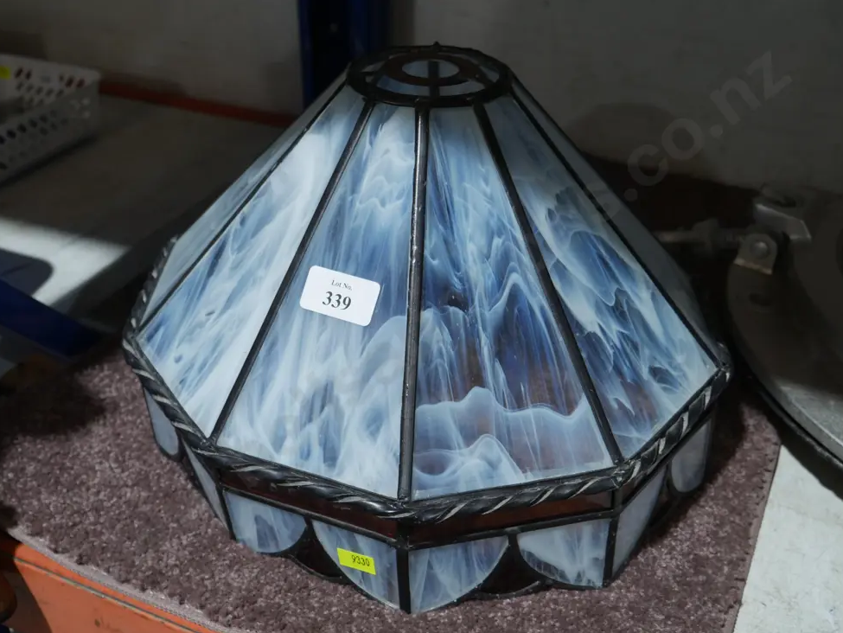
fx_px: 1023
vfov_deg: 34.4
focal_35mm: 42
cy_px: 331
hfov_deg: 44.8
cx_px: 426
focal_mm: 20
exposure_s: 1/60
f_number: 4.4
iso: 400
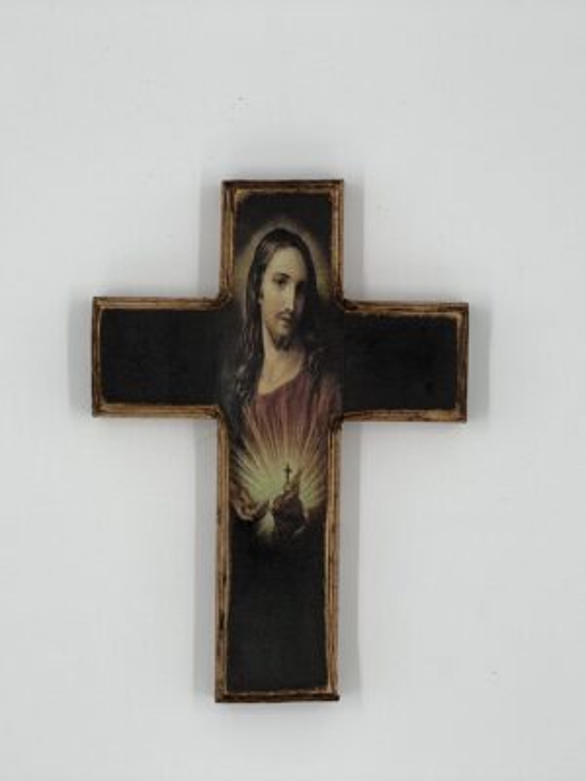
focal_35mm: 77
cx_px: 293
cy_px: 390
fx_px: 1738
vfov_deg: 25.3
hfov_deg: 19.1
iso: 32
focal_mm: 9
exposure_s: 1/158
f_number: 2.8
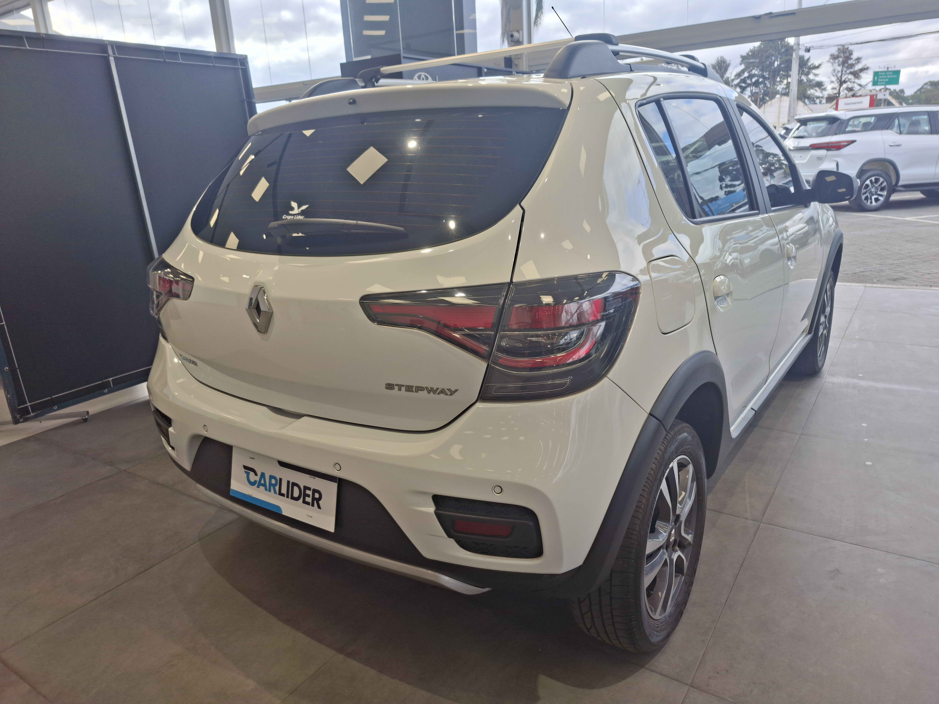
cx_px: 470
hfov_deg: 73.9
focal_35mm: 23
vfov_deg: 58.9
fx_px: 624
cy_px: 352
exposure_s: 1/211
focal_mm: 5.54
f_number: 1.8
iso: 50
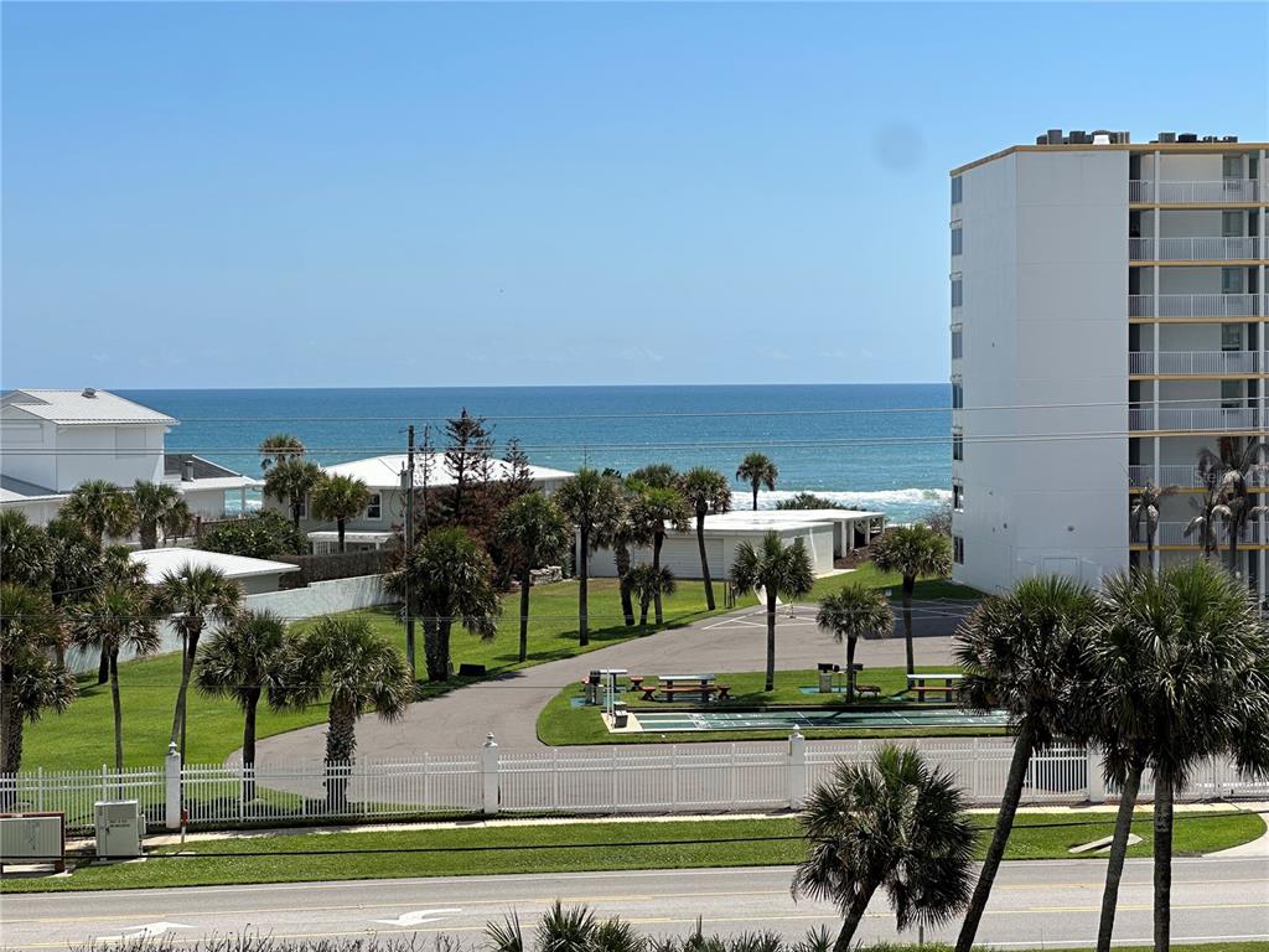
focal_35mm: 77
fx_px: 2823
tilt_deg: -1.0
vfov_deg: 19.1
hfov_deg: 25.3
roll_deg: -0.3
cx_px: 634
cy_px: 476
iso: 32
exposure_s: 1/1179
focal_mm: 9
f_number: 2.8
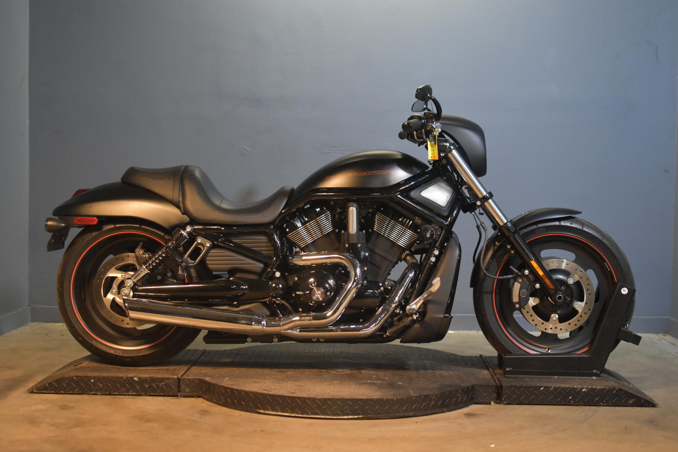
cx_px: 339
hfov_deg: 37.9
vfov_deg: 25.7
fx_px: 989
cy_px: 226
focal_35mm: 52
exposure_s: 1/60
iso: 1600
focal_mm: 35
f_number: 2.8
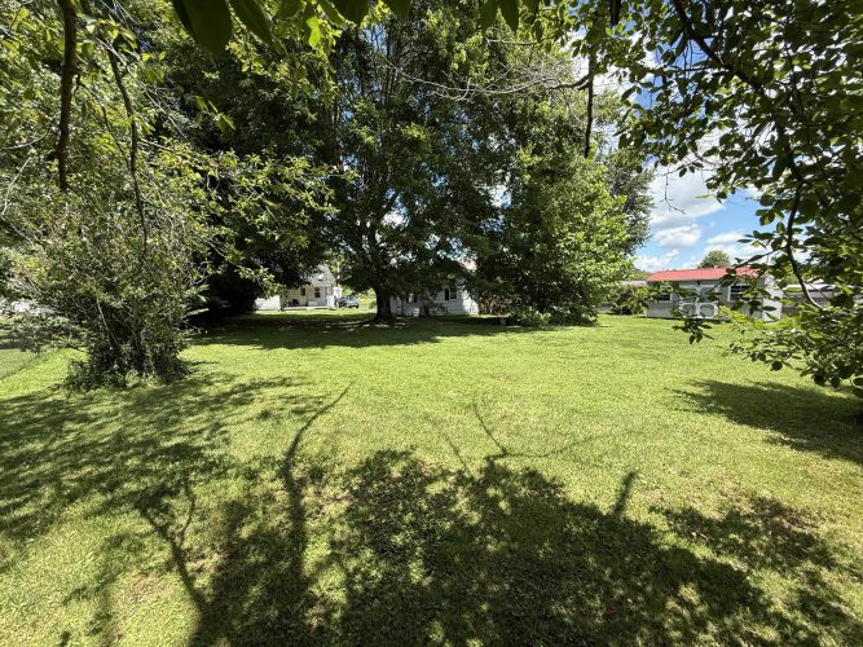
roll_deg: -0.1
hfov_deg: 102.1
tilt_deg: -5.3
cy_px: 324
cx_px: 432
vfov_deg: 85.7
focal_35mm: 14
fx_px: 349
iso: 50
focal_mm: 2.22
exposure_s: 1/709
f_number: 2.2
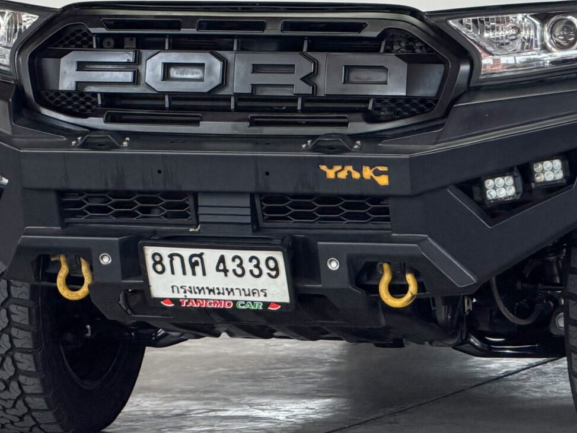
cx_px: 460
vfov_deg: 5.6
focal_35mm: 263
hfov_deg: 7.5
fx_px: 4384
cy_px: 40
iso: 250
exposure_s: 1/121
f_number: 2.8
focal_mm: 16.89
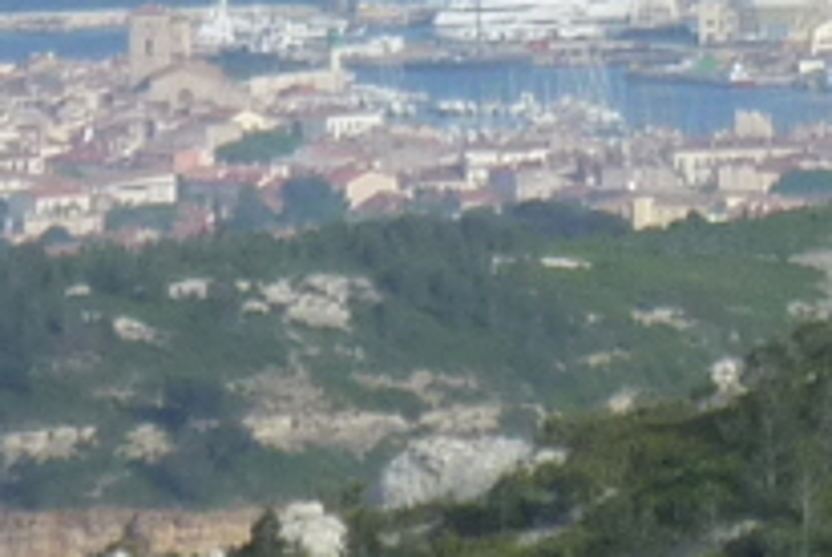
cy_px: -186
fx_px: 22218
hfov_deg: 2.1
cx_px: 917
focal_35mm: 960
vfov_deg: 1.4
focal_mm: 19.5
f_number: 4.4
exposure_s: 1/500
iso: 125
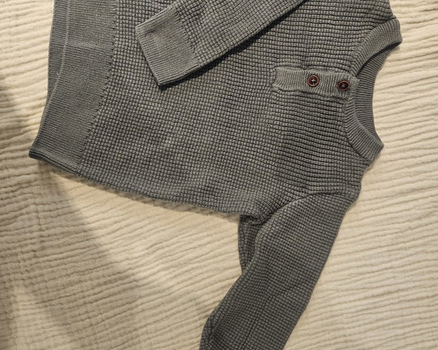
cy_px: 164
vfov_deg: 47.1
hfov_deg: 57.2
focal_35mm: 31
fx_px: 402
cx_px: 223
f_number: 1.8
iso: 800
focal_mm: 5.4
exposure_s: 1/50
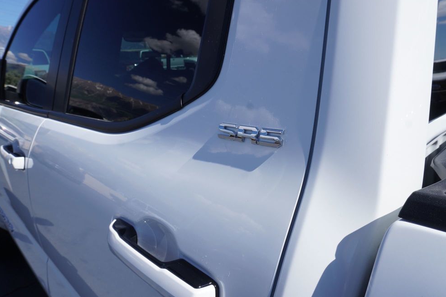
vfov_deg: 51.3
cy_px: 150
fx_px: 310
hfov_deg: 71.5
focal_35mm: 25
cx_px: 231
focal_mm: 16
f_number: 10
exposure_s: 1/200
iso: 100
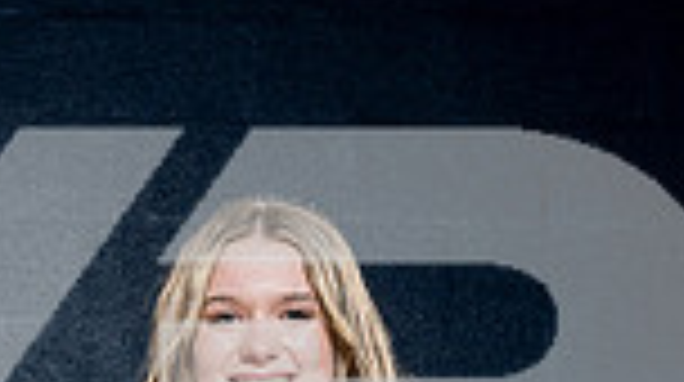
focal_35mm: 188
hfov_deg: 11.4
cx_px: 8
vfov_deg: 6.1
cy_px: 981
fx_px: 3405
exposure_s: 1/250
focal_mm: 37
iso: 250
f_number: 5.6
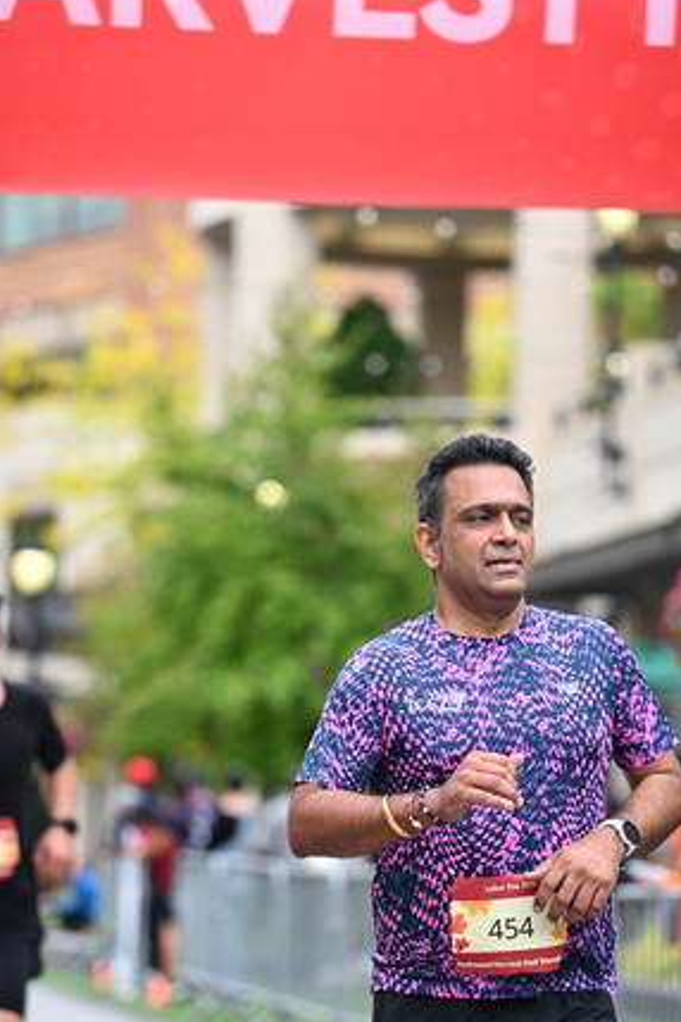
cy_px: 636
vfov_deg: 13.3
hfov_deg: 8.9
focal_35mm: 154
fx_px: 4369
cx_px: 361
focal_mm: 120
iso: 640
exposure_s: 1/1600
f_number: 2.8
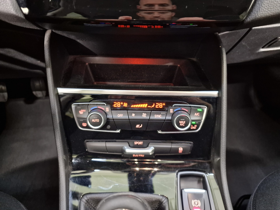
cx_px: 140
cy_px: 105
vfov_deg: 58.9
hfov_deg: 73.9
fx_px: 186
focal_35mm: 23
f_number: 1.8
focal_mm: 6.4
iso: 640
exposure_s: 1/10
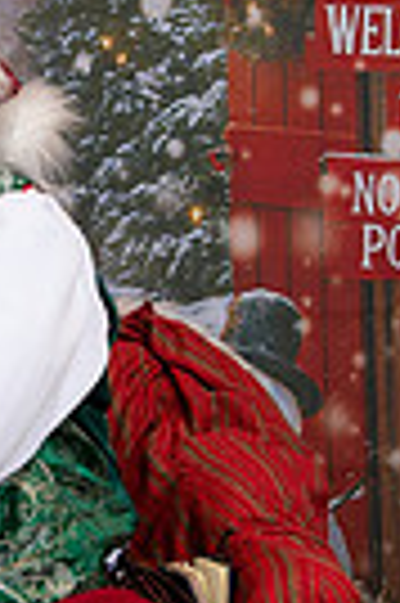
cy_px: 396
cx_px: -47
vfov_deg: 13.9
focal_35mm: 148
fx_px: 2473
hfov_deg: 9.2
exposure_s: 1/200
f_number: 5
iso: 1000
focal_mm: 44
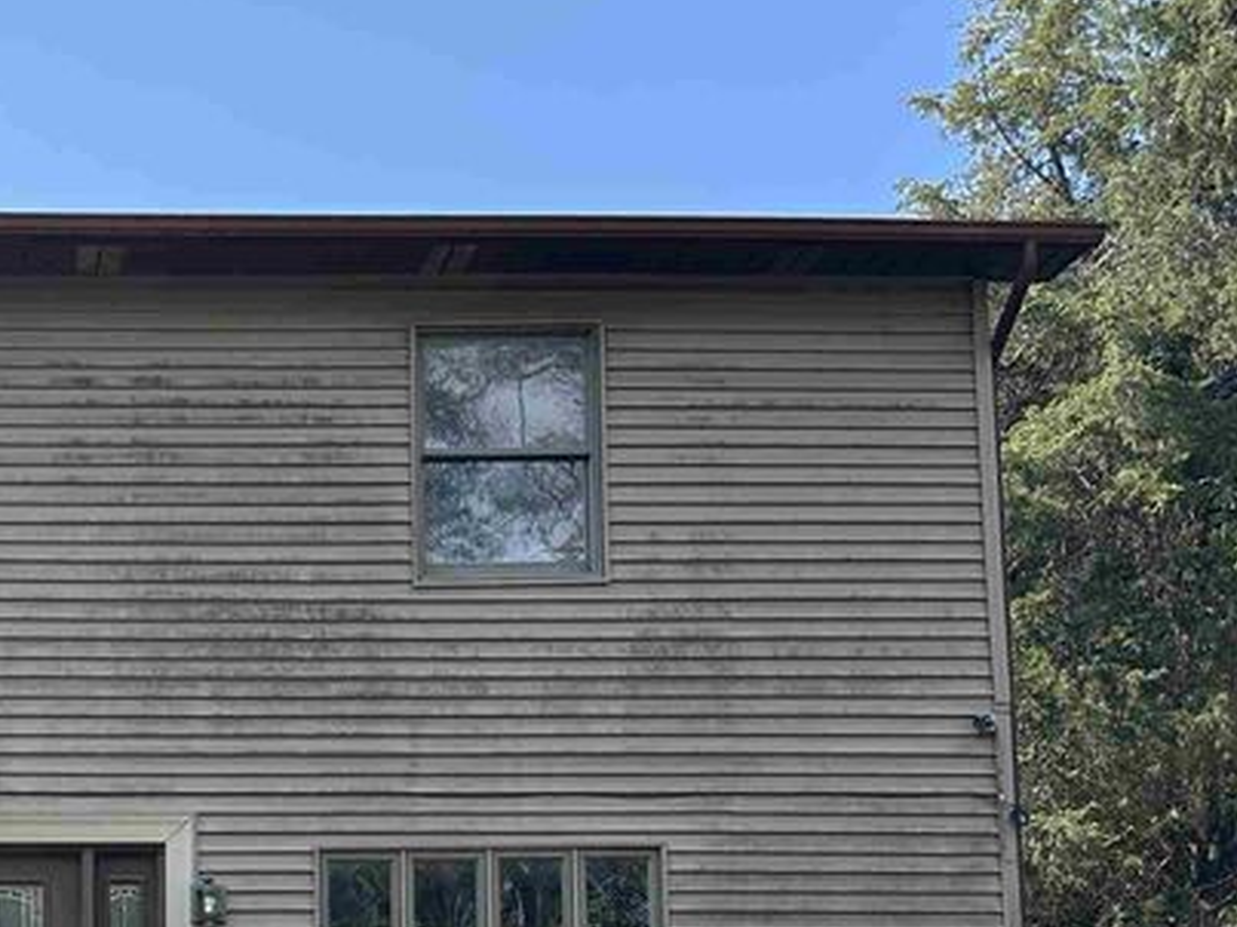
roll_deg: +0.2
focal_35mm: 61
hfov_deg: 30.0
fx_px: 2179
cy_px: 988
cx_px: 61
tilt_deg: +5.6
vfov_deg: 22.8
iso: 80
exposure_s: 1/1562
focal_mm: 6.86
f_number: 1.78
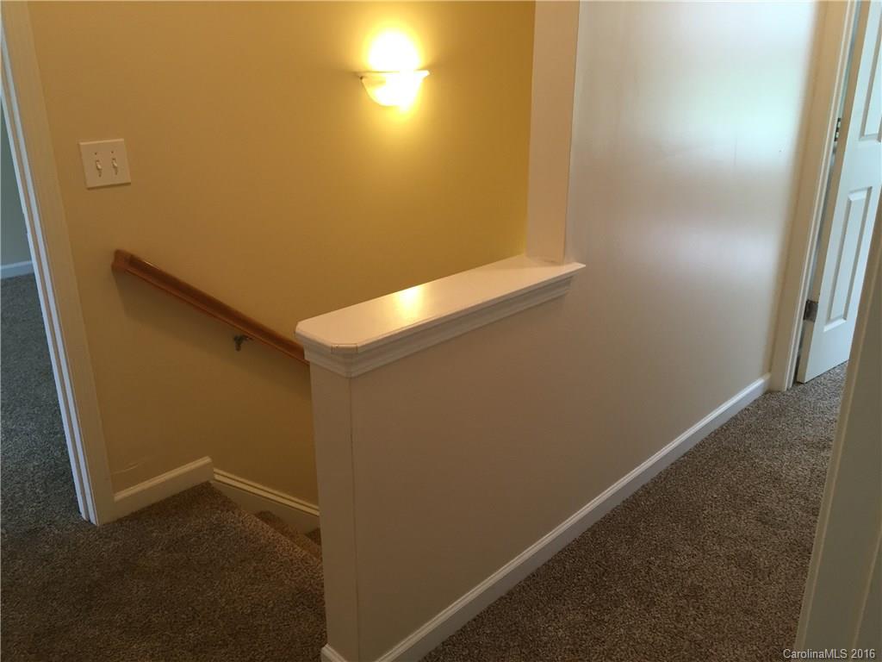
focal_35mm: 29
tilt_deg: -20.2
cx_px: 441
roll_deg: +0.6
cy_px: 331
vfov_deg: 48.2
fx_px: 739
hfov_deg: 61.7
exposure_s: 1/30
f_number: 2.2
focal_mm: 4.15
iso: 80
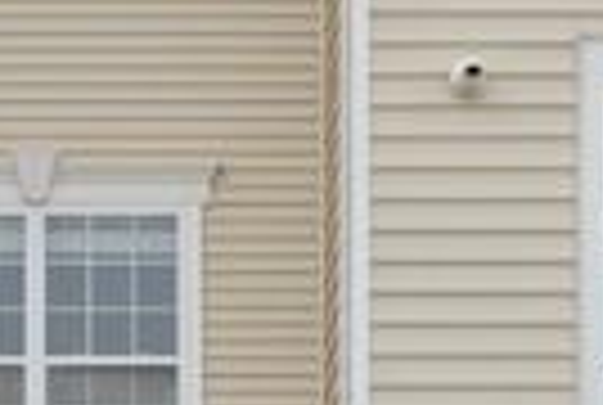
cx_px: 18
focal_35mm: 206
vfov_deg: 6.7
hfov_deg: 9.9
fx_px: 3458
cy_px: 416
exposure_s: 1/320
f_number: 8
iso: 200
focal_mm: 18
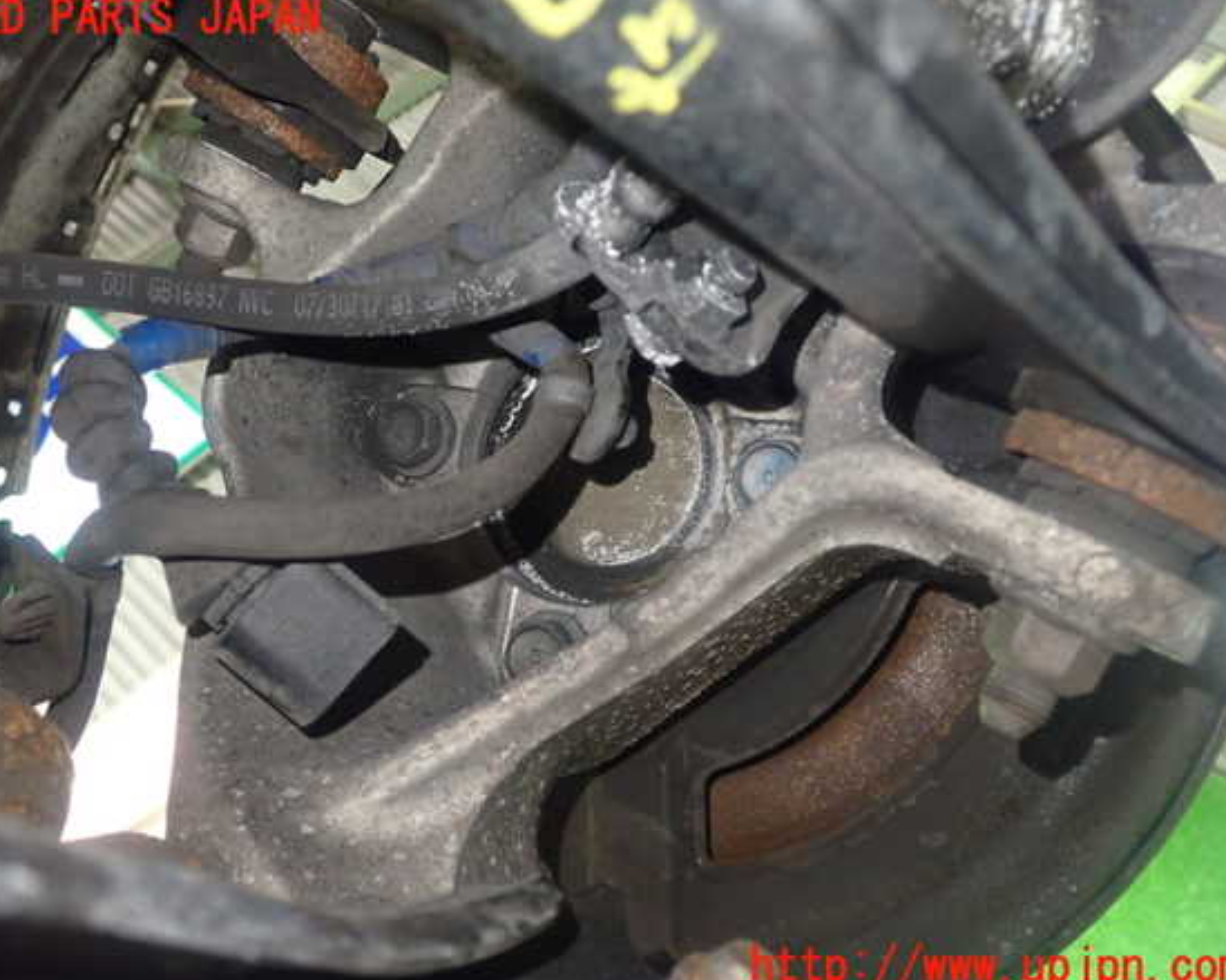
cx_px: 585
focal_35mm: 32
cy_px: 493
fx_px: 1161
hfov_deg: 55.6
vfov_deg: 45.8
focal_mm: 5.4
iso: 640
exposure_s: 1/30
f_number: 2.3
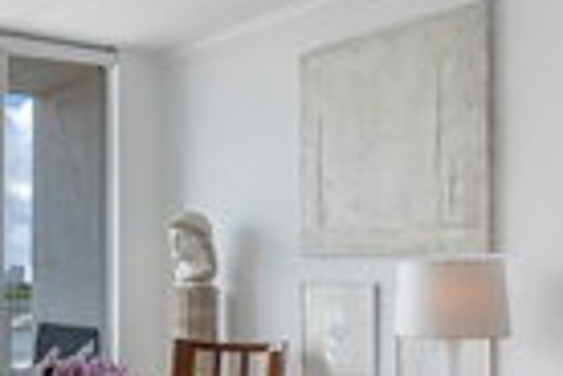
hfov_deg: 36.1
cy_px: 266
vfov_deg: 25.8
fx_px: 813
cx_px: 65
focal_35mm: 52
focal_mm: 10
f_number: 9
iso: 800
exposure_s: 1/200
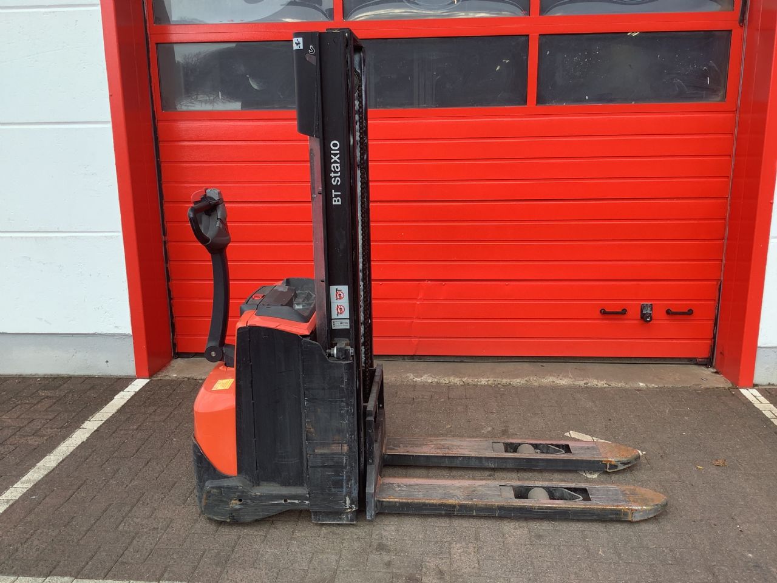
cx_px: 388
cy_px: 292
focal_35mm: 31
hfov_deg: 58.4
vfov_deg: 45.4
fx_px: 696
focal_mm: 3.3
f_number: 2.4
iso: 25
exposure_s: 1/186
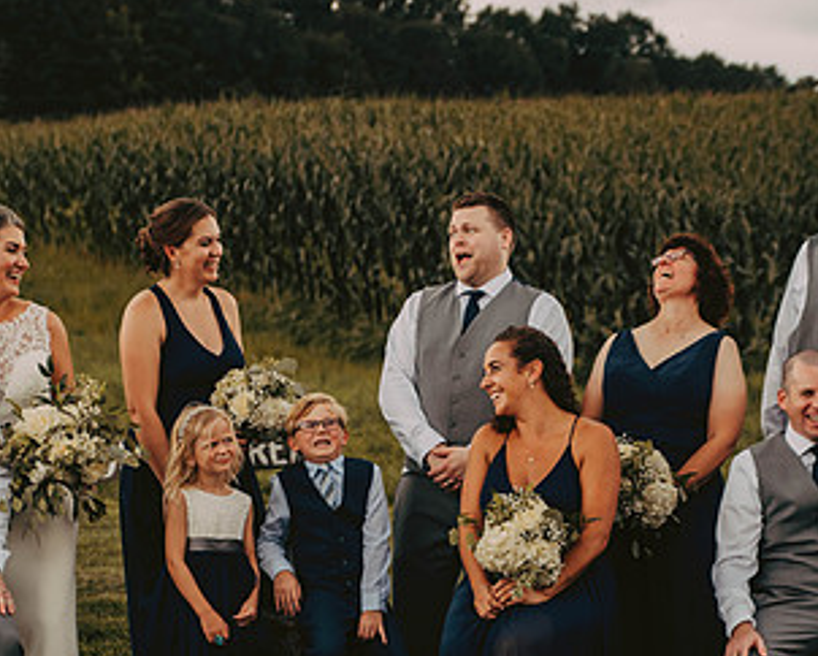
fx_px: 2616
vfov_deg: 14.3
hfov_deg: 17.8
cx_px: 458
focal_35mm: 108
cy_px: 411
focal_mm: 60
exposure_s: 1/500
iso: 250
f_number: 2.8
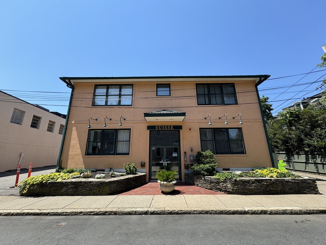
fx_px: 132
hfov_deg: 102.1
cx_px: 163
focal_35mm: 14
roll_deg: +0.0
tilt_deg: +15.3
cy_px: 122
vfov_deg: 85.7
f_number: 2.2
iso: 40
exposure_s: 1/657
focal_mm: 2.22
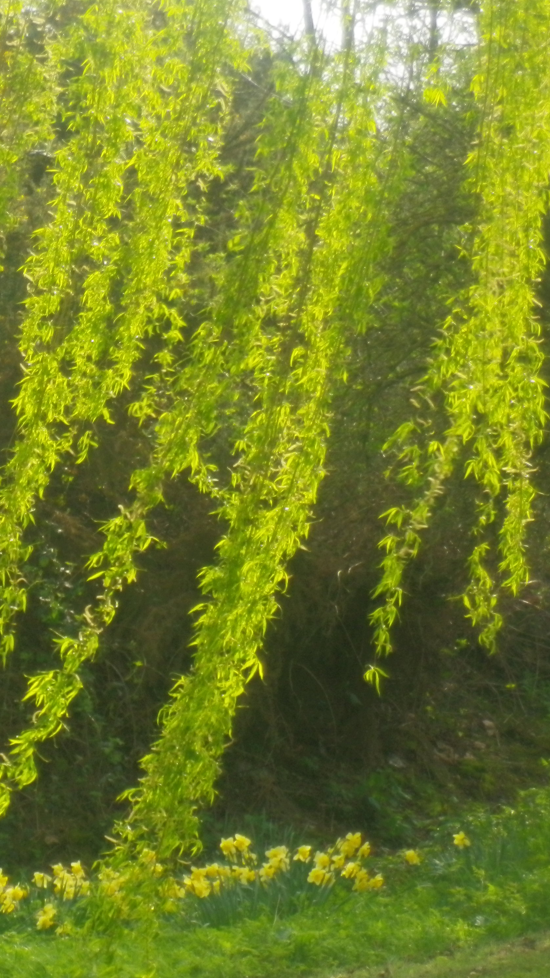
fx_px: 5315
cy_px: 487
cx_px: -95
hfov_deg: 5.9
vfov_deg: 10.5
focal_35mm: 205
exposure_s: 1/125
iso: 160
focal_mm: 25.25
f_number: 5.9
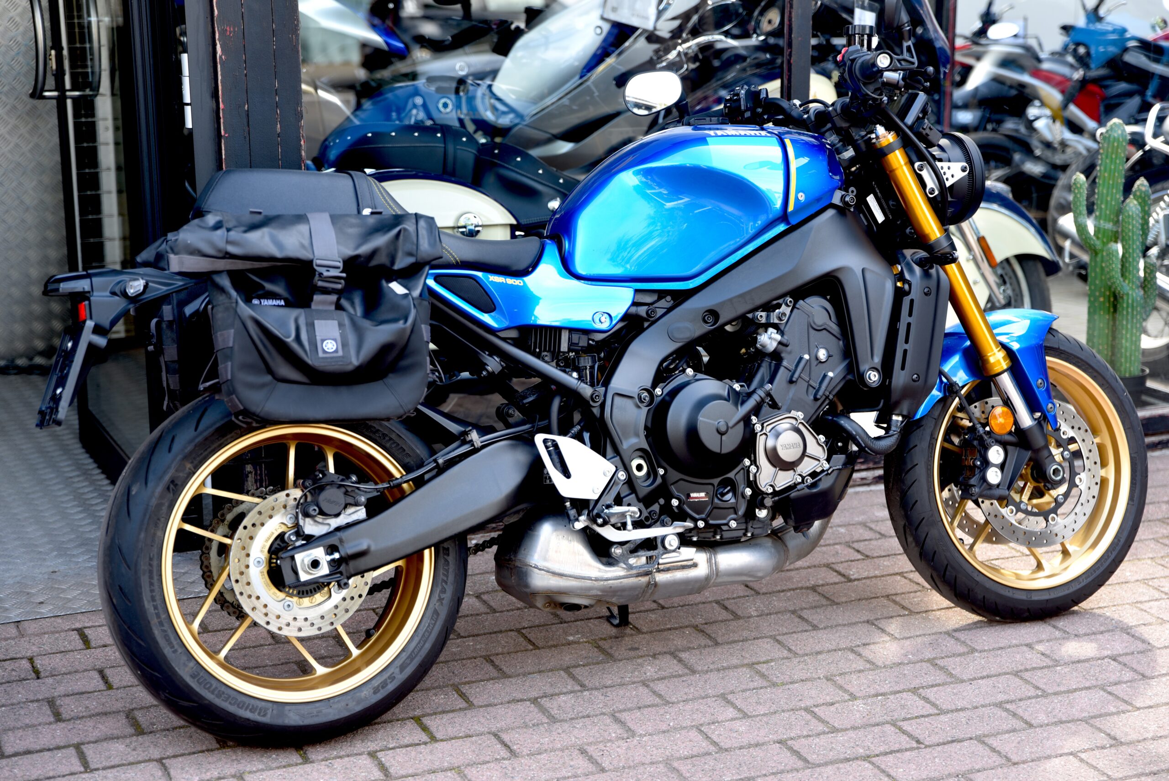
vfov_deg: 21.9
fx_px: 2014
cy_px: 390
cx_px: 584
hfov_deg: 32.4
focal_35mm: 62
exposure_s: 1/60
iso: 100
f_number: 3.2
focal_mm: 62
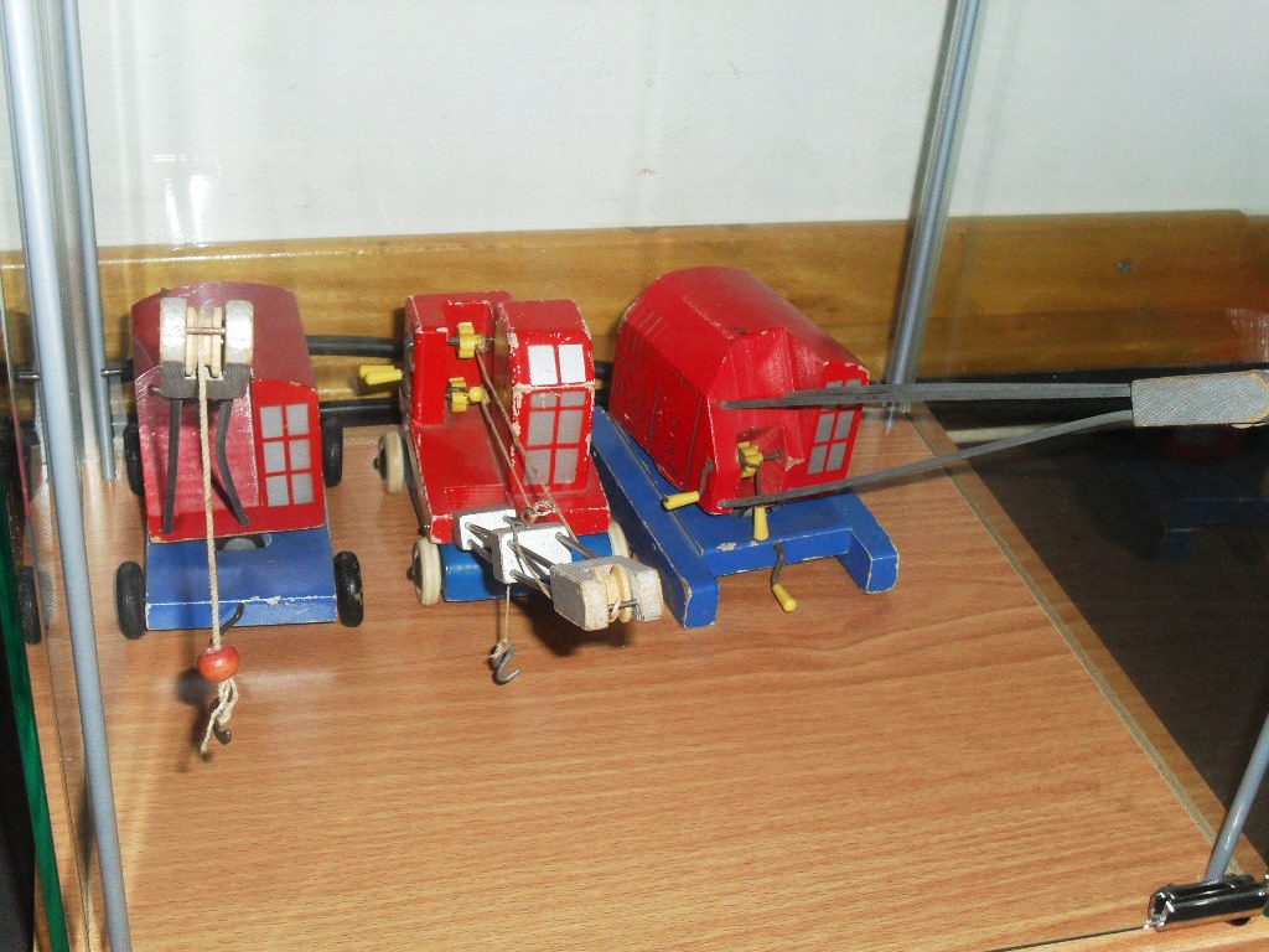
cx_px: 634
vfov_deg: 29.7
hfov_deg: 38.9
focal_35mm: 49
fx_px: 1796
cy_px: 476
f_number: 3.9
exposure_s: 1/45
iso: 200
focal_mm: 8.7
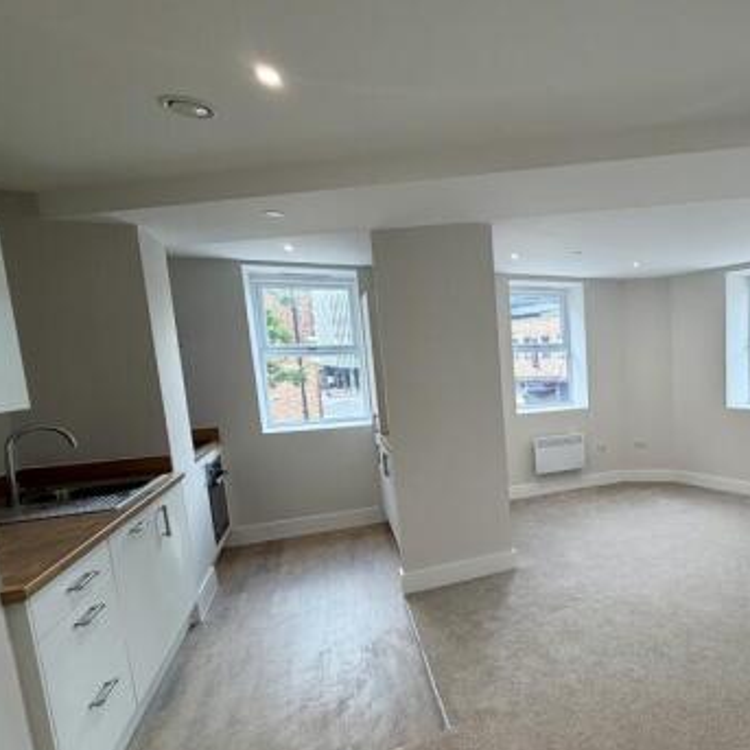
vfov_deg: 71.8
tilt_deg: -7.7
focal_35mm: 21
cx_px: 624
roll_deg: +2.2
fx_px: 515
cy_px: 423
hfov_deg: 64.2
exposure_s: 1/100
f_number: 2.2
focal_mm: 2.22
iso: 64
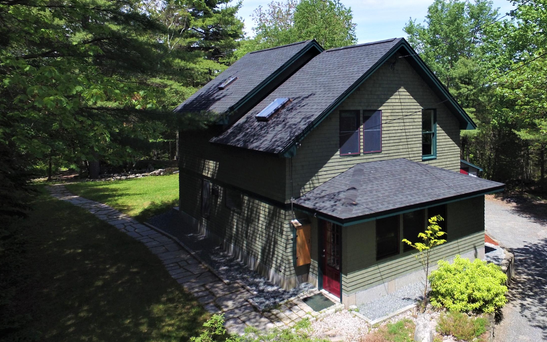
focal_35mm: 29
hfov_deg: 62.9
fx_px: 432
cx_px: 367
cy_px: 108
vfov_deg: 42.4
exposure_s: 1/765
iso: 100
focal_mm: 3.61
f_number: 2.8
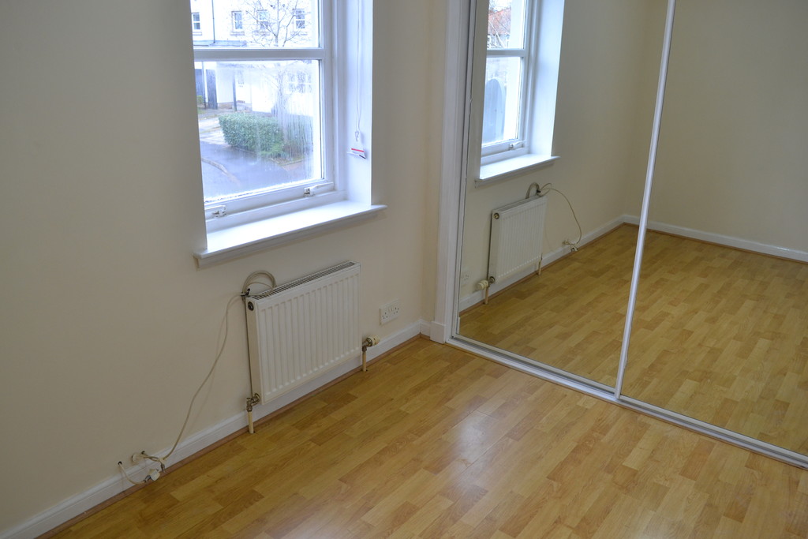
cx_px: 404
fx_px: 606
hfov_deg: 67.4
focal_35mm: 27
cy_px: 270
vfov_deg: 47.9
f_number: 4.5
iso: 400
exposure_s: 1/80
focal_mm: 18
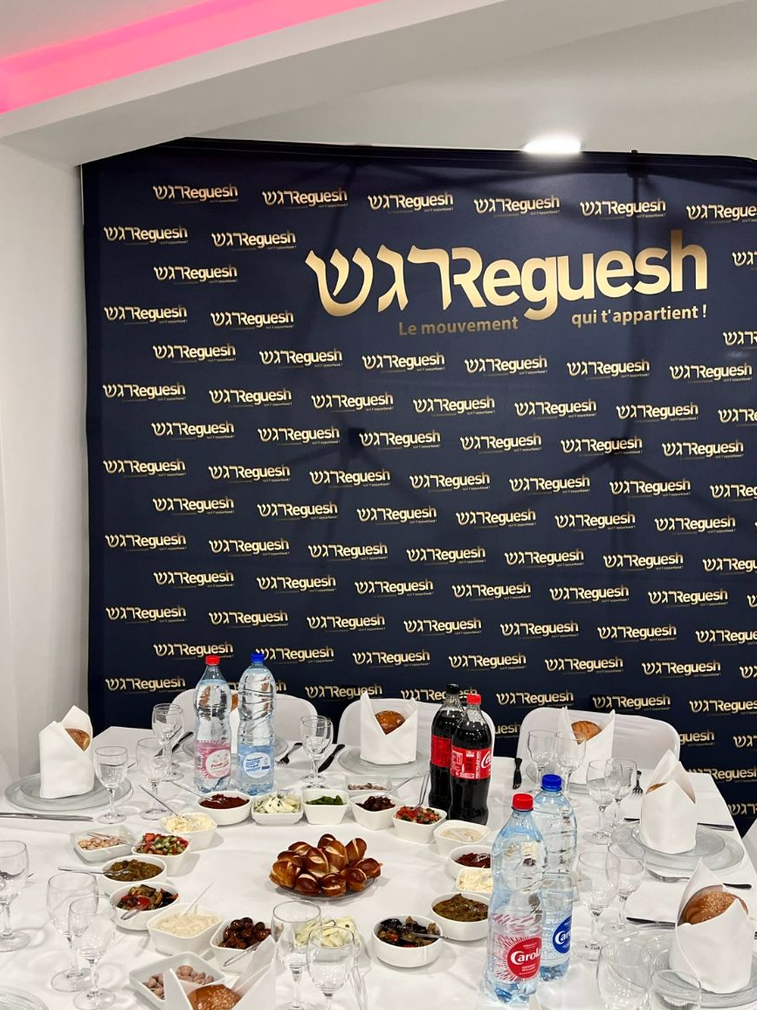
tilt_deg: -15.8
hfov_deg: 39.6
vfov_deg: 50.3
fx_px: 1050
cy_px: 687
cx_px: 409
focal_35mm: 36
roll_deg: -4.1
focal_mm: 5.7
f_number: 1.5
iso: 125
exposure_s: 1/114
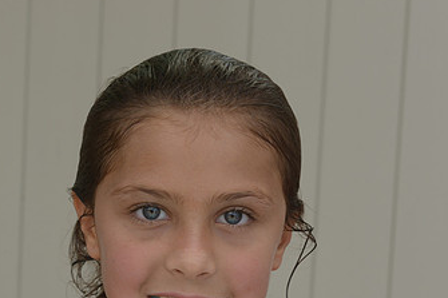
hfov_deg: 19.6
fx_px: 1294
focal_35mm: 104
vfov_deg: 13.1
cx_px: 175
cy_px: 249
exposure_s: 1/160
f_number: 9
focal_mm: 60
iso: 360
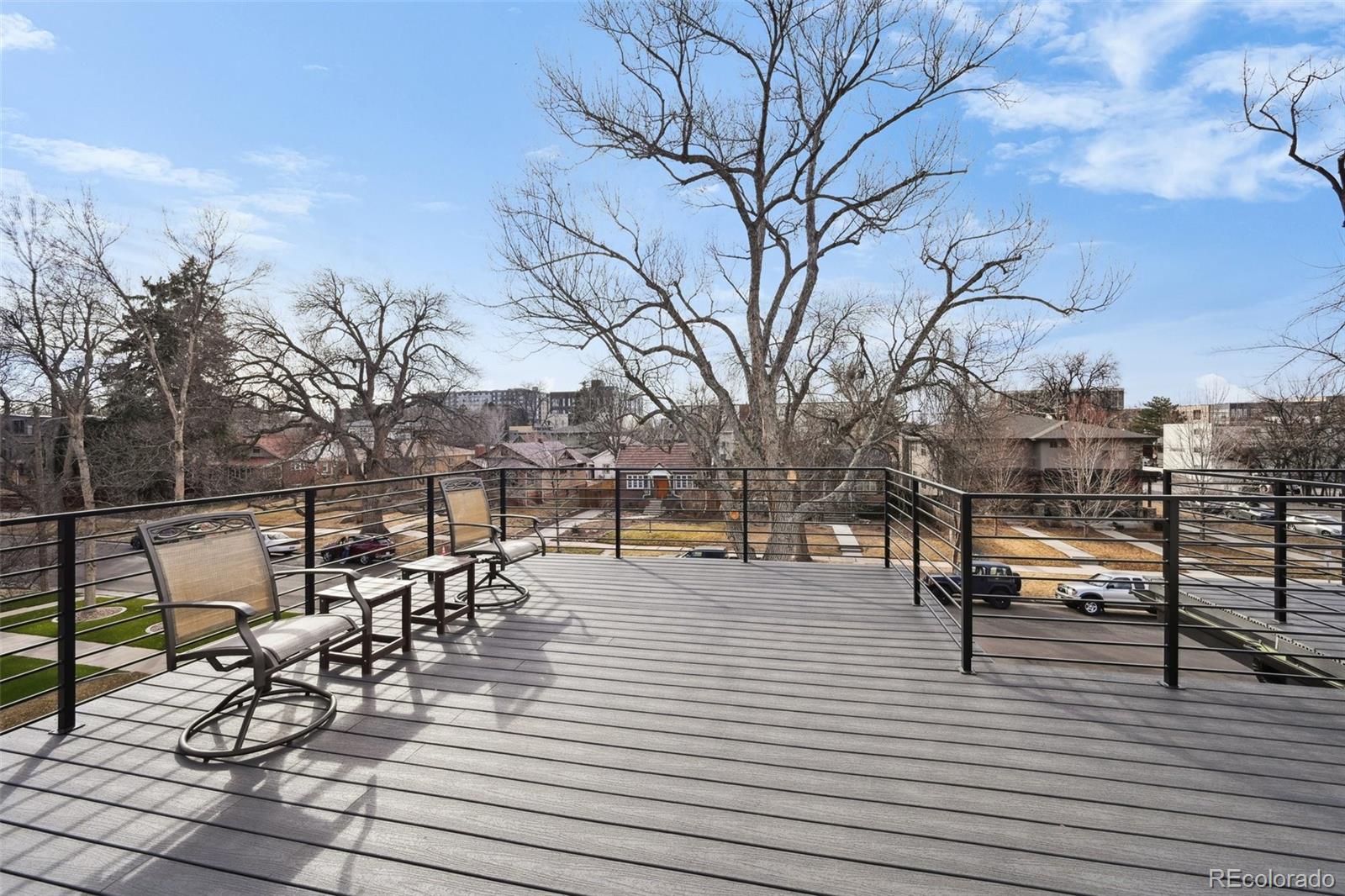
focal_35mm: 14
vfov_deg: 81.2
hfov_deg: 104.3
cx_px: 672
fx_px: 523
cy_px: 448
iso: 400
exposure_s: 1/640
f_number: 10
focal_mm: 14
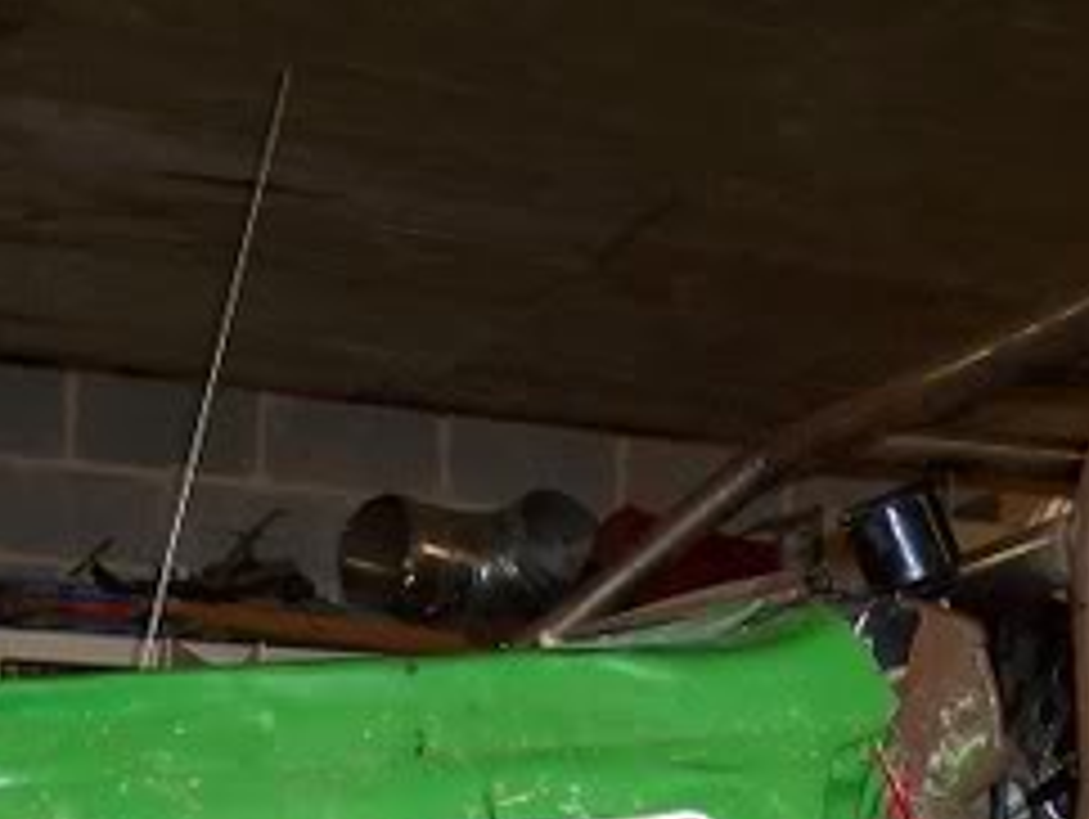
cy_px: 1035
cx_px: 848
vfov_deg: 13.9
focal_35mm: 103
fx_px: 3244
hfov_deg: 18.9
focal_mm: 8
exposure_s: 1/60
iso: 100
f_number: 2.8
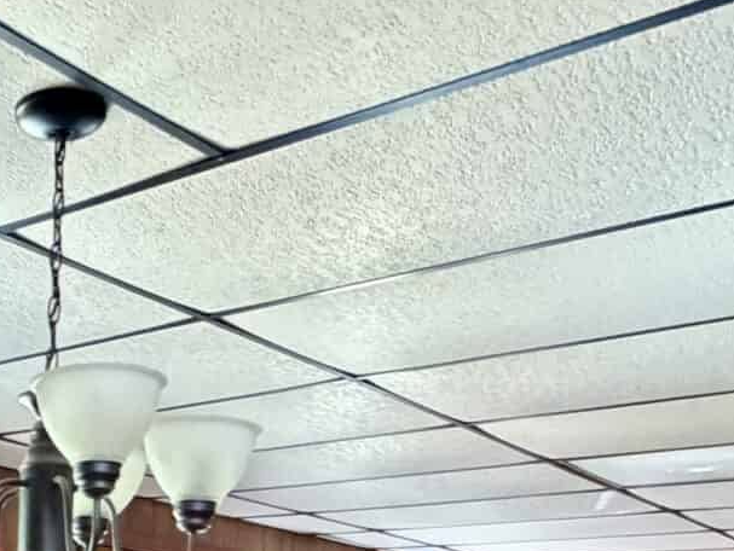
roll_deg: -1.6
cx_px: 27
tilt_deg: -12.2
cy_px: 953
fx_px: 1252
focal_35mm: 59
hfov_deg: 30.7
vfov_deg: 19.5
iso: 1600
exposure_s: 1/30
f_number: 2.2
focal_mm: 2.22
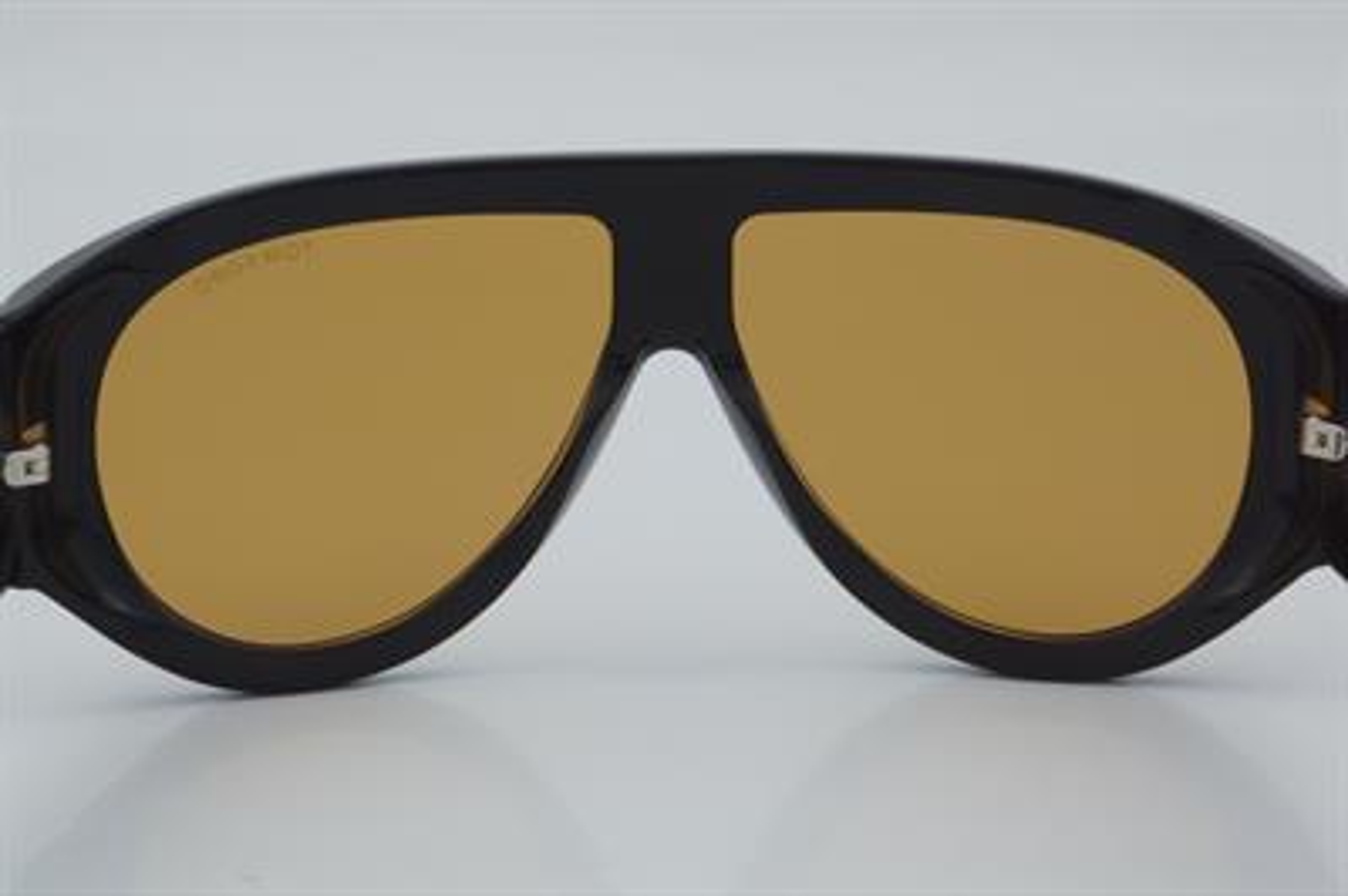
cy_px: 448
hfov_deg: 24.6
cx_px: 674
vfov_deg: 16.5
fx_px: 3087
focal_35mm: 82
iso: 100
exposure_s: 1/4
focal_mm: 55
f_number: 32
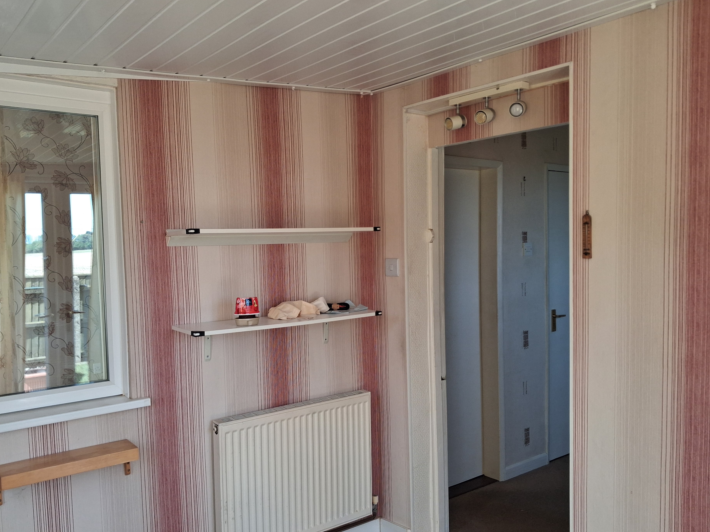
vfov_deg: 46.8
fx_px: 615
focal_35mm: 30
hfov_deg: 59.9
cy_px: 287
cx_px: 325
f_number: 1.8
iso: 125
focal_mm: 4
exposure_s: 1/100
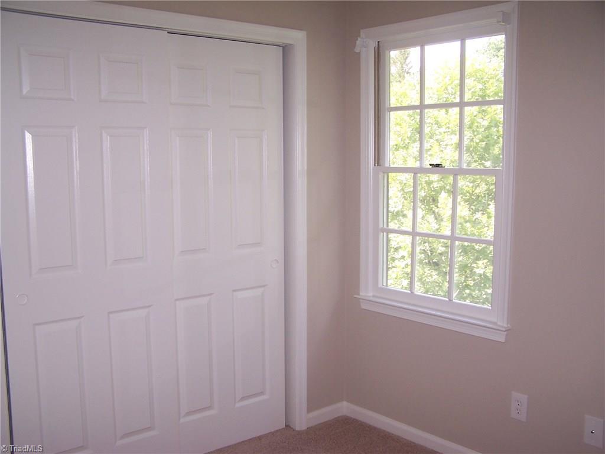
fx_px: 664
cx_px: 302
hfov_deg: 49.0
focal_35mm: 38
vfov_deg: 37.7
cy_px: 227
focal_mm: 6.3
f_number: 2.8
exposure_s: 1/60
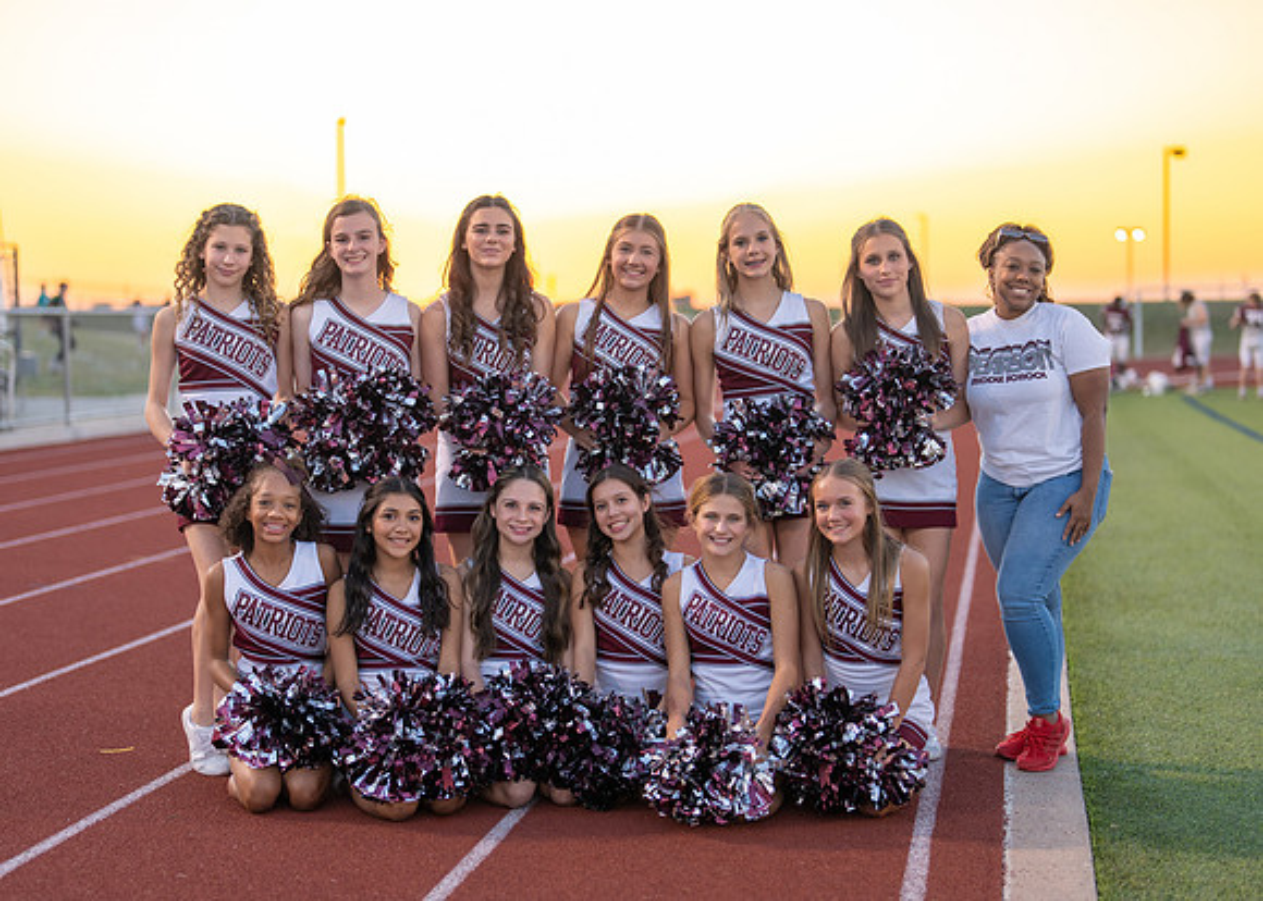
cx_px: 662
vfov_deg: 23.2
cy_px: 469
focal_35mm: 61
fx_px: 2196
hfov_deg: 32.1
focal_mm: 50
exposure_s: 1/400
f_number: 1.2
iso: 100
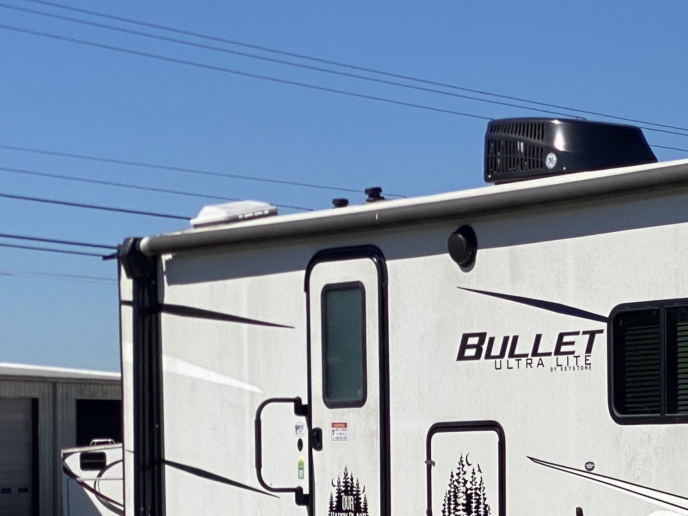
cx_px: 863
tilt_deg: -2.6
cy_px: 541
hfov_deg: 13.5
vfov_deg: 10.4
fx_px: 2802
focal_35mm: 141
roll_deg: -0.6
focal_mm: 6
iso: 20
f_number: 2
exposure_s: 1/2398
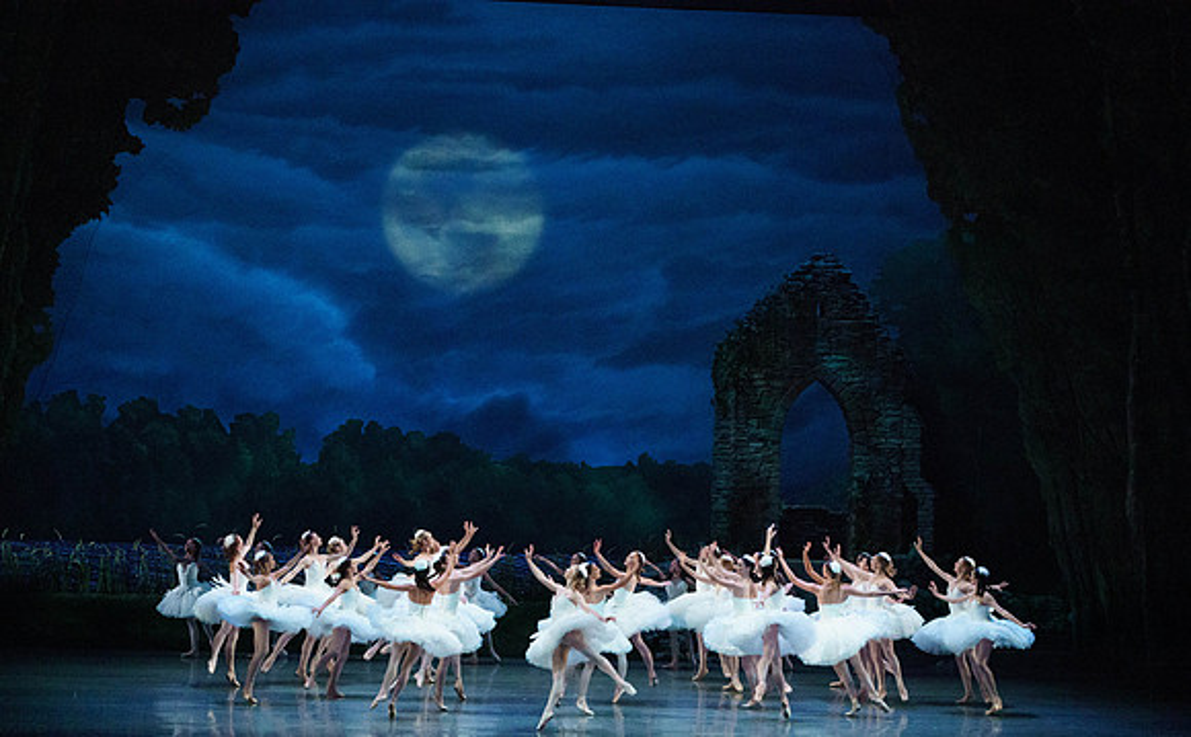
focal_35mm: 102
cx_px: 596
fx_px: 3308
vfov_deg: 12.7
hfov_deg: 20.4
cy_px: 397
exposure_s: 1/250
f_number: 5.6
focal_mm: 100
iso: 8000
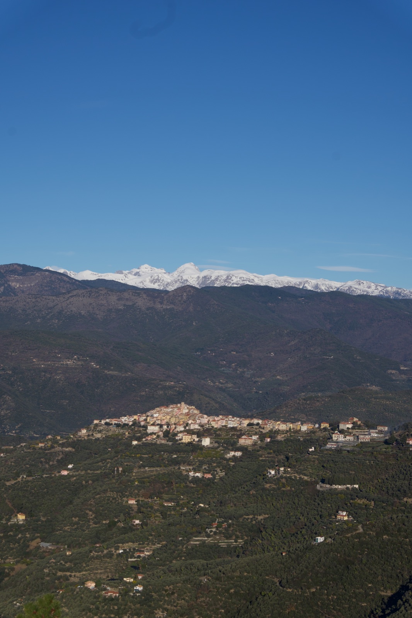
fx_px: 1288
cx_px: 206
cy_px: 309
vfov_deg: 27.0
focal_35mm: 75
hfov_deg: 18.2
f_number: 10
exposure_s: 1/400
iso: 100
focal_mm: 50
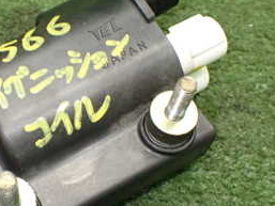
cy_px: 117
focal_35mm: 70
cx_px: 77
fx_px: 556
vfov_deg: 21.0
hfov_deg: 27.5
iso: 640
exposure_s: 1/125
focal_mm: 5.4
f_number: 2.3
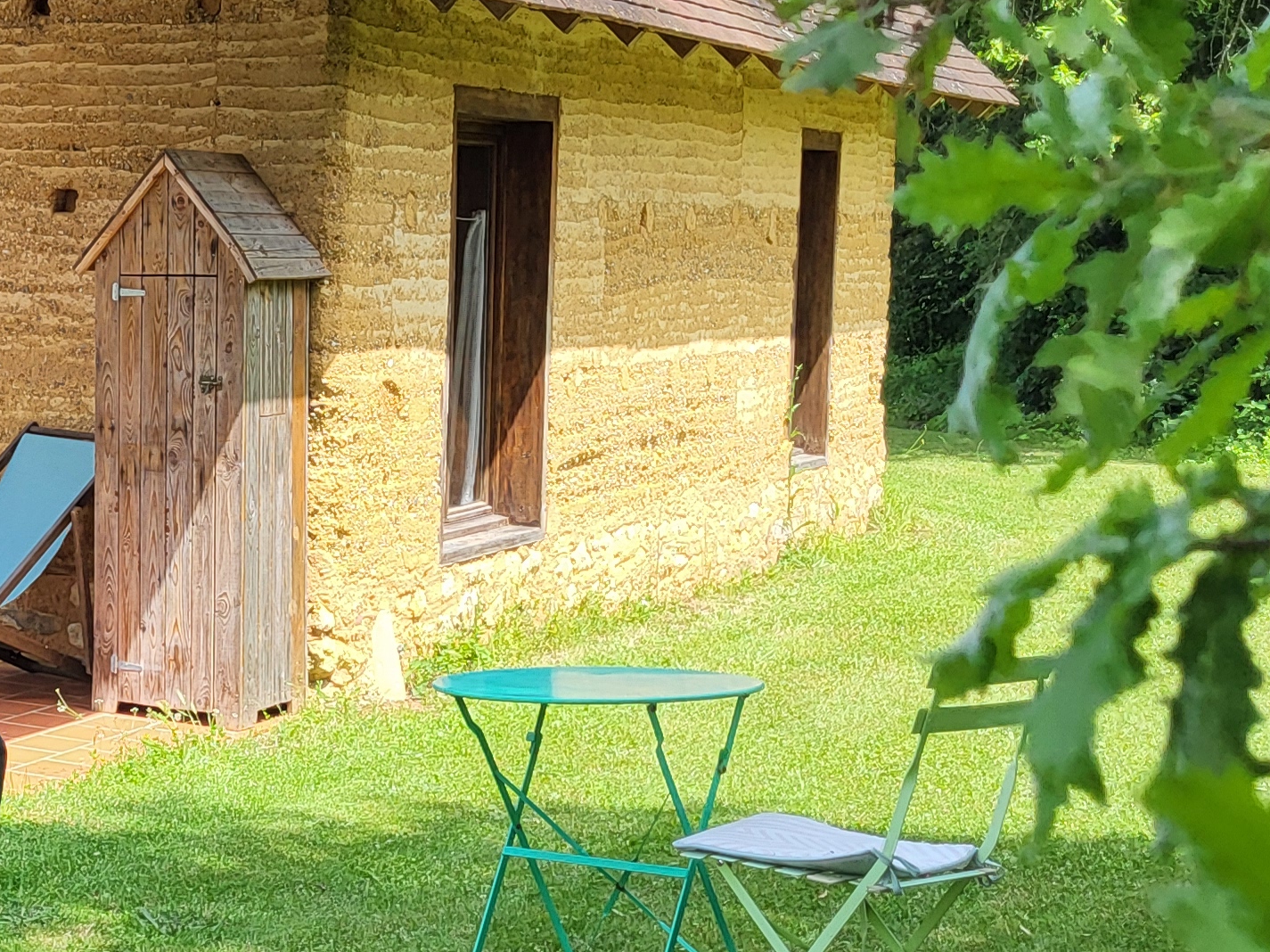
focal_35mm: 73
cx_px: 7
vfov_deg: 20.1
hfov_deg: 25.4
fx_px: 2678
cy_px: 421
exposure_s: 1/832
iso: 40
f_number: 1.8
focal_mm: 5.4
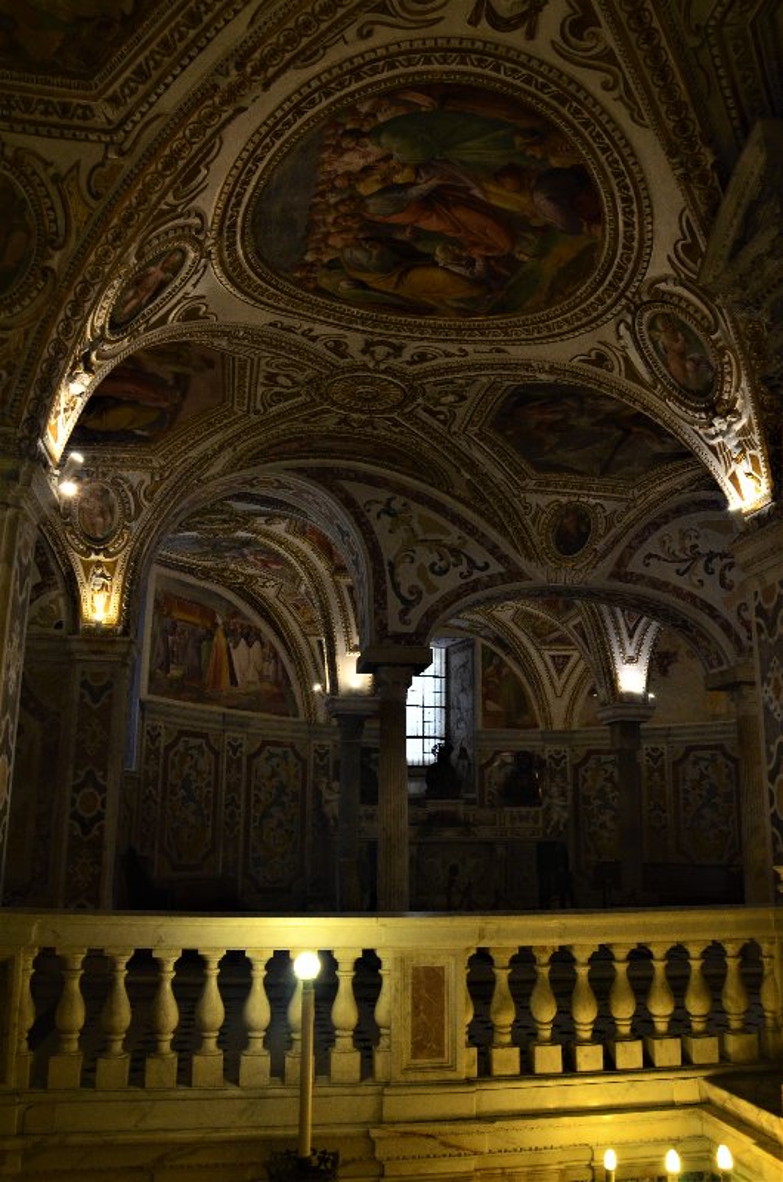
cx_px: 392
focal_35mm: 27
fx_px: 885
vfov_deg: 67.5
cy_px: 591
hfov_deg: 47.7
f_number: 6.3
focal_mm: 18
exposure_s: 1/15
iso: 800
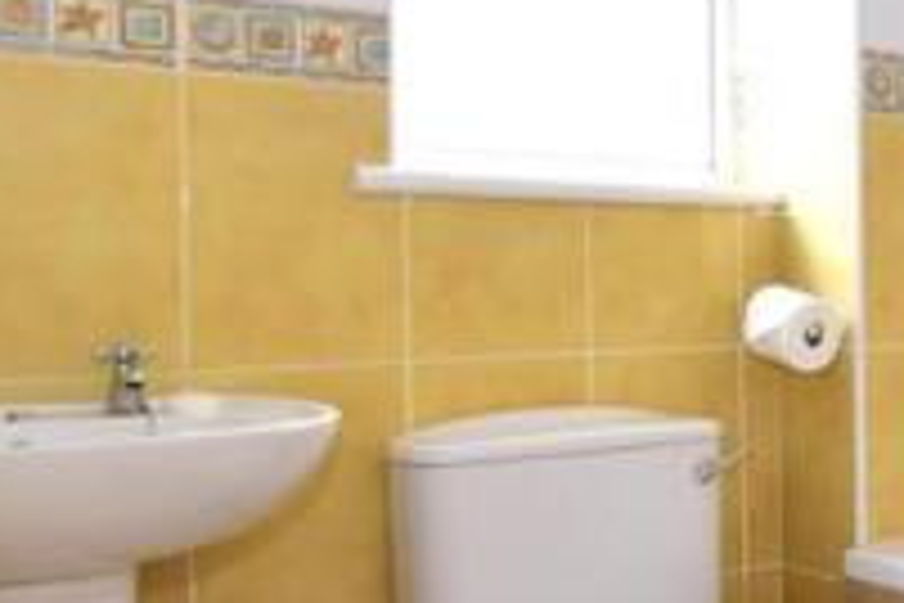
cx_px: 1169
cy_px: 304
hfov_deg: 31.4
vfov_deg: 27.5
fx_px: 1230
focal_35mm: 49
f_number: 5.6
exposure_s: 1/30
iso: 400
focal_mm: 10
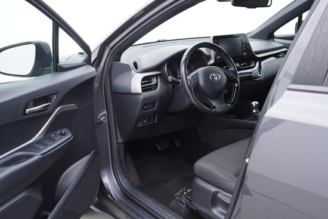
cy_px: 110
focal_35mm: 36
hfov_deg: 53.1
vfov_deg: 36.9
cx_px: 164
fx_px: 328
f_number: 2.8
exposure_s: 1/40
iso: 160
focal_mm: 24
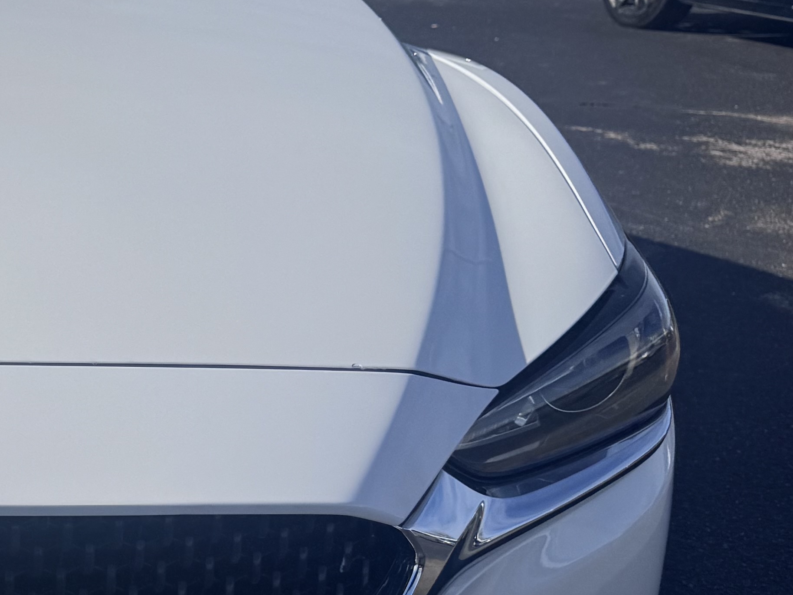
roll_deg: +0.0
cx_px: -253
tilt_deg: -17.7
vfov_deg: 19.6
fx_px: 1718
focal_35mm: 75
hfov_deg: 23.0
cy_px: 375
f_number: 1.78
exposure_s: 1/12346
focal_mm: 6.76
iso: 80
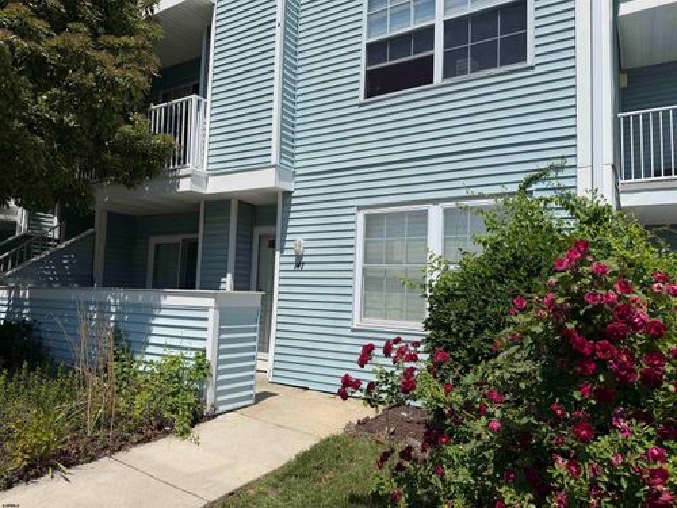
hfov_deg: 71.6
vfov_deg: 56.8
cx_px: 338
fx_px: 469
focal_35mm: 24
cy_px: 254
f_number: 1.78
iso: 80
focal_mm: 6.76
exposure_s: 1/9091
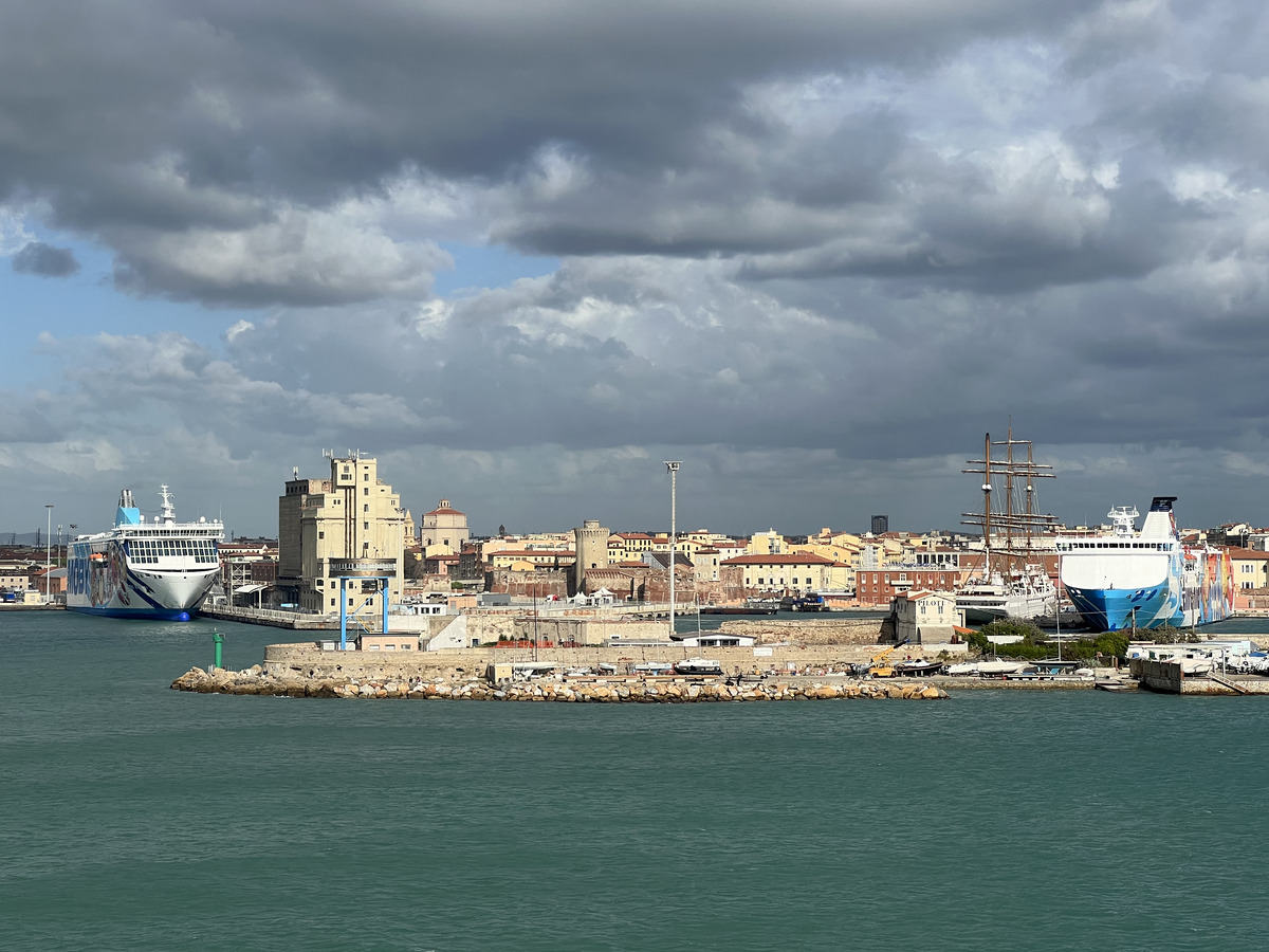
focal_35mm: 77
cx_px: 634
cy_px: 476
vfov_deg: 19.1
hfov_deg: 25.3
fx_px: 2823
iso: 32
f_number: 2.8
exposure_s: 1/1393
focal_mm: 9
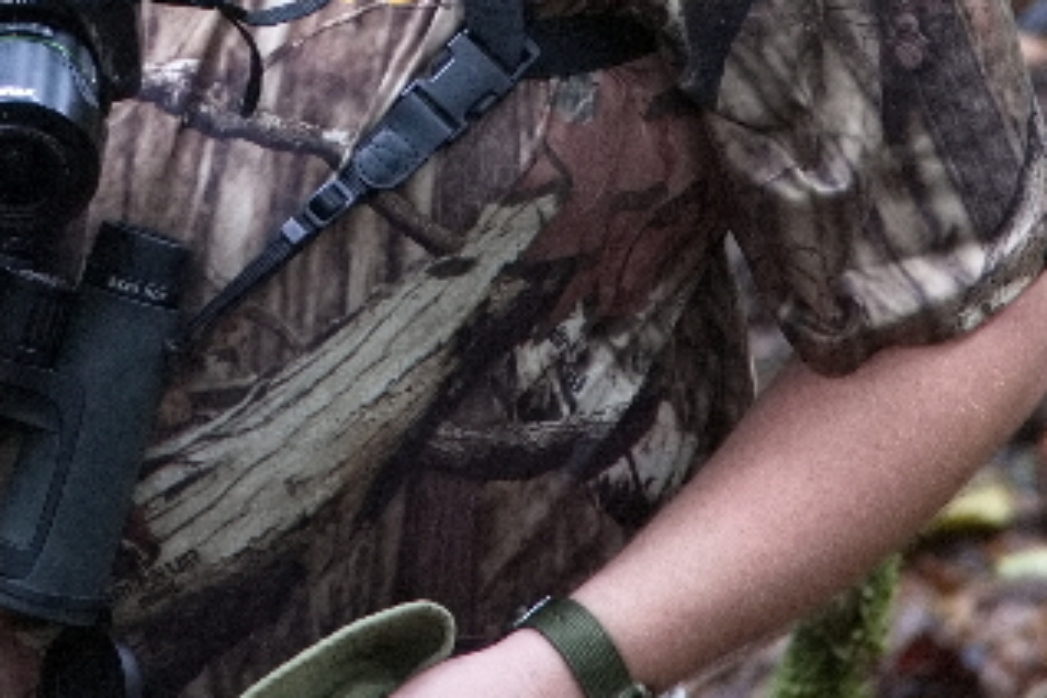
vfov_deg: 4.0
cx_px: 145
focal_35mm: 342
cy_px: -596
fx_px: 9946
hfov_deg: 6.0
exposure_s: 1/80
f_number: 4
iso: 3200
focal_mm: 85
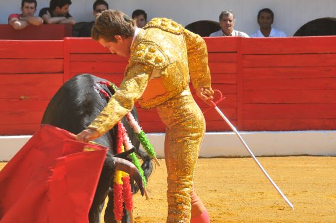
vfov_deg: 5.1
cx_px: 100
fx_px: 2525
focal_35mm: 271
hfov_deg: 7.6
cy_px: 148
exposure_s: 1/350
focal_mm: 105
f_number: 6.7
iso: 200
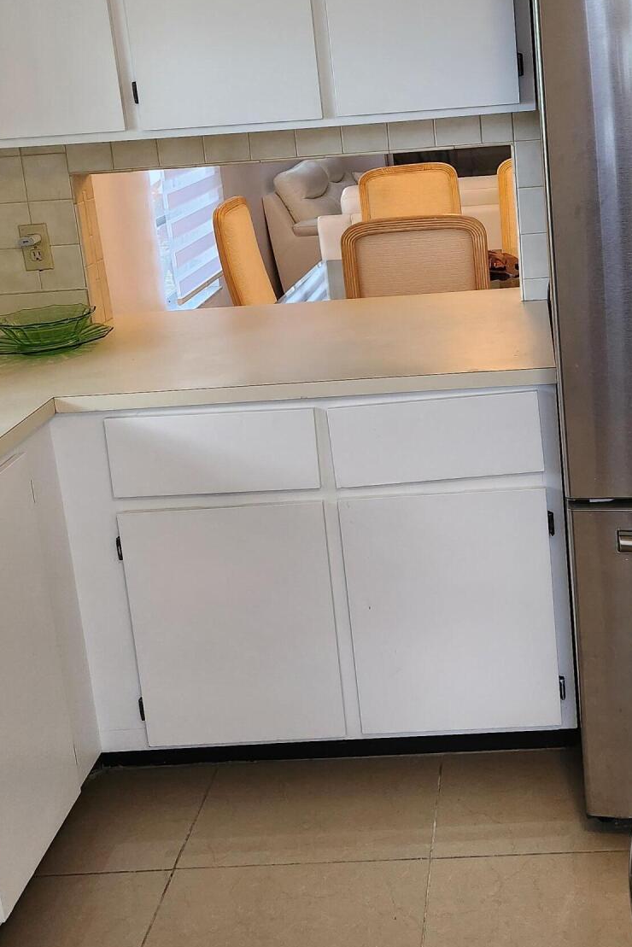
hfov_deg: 29.4
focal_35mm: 45
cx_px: 477
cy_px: 311
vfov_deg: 43.0
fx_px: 1184
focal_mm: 5
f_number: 1.8
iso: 250
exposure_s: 1/120
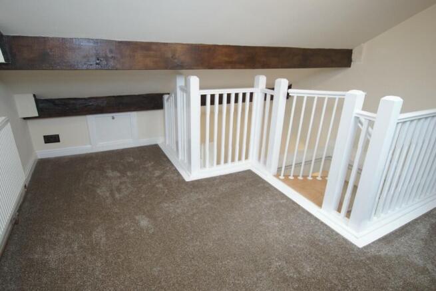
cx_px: 218
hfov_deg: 85.4
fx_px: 236
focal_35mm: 20
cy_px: 146
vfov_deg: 63.2
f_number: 3.5
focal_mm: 13
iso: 400
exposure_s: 1/60
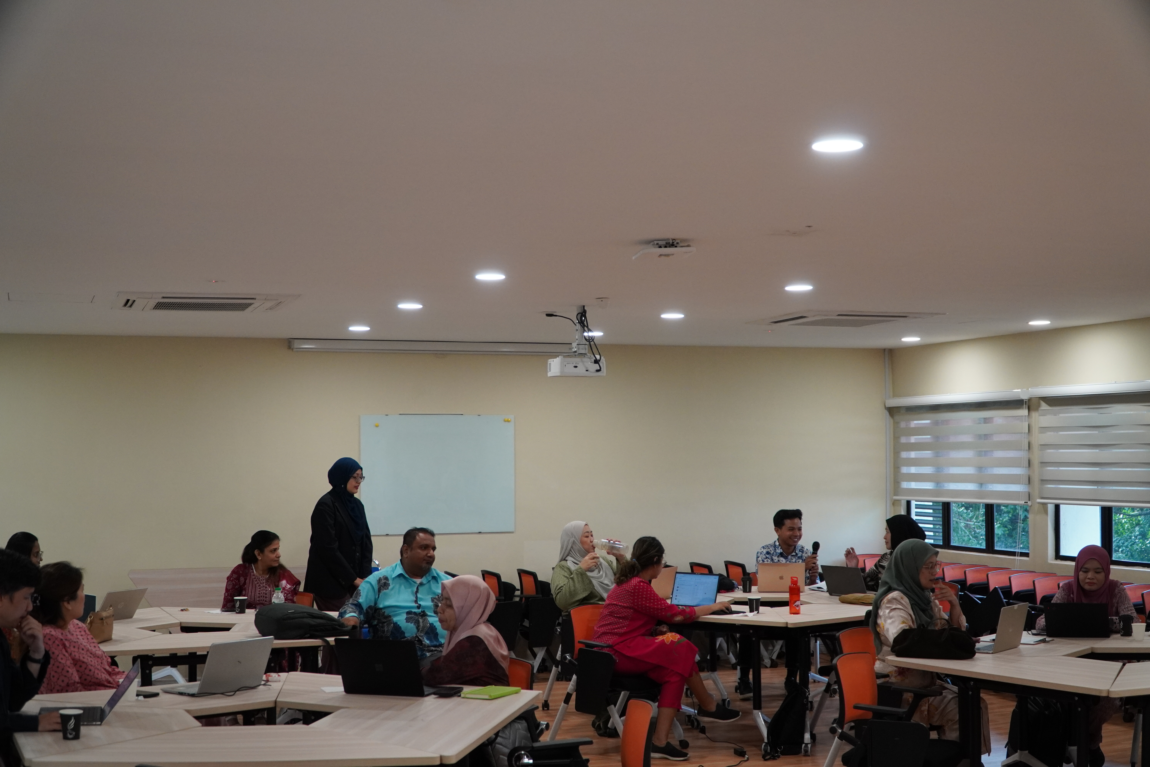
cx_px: 575
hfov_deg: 46.4
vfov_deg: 31.9
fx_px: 1342
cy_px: 384
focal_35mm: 42
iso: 1250
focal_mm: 28
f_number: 4
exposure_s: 1/160
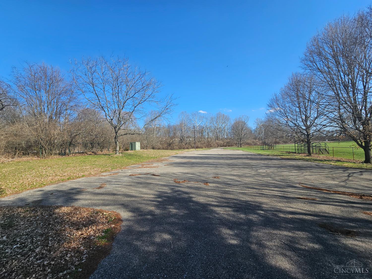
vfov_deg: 89.9
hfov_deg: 106.2
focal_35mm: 13
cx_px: 186
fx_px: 140
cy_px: 140
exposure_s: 1/1588
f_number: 2.2
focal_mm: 2.2
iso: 50
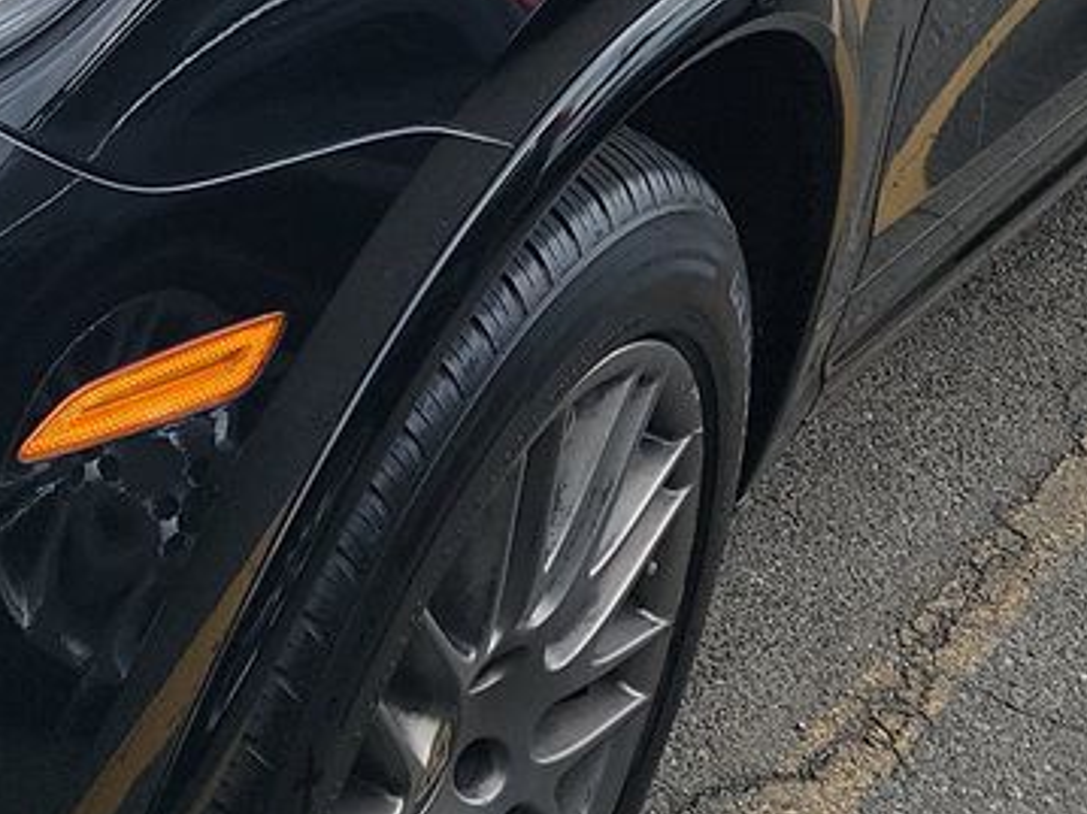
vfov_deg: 13.5
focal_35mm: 107
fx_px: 3359
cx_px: -318
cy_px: -145
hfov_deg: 17.3
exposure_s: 1/260
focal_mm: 6.7
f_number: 1.8
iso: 50
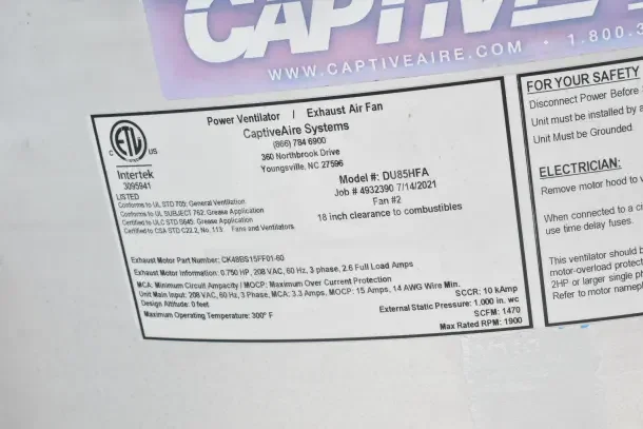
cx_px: 322
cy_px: 214
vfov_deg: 20.2
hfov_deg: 29.9
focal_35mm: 68
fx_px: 1206
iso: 1600
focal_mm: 45
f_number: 14
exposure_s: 1/800
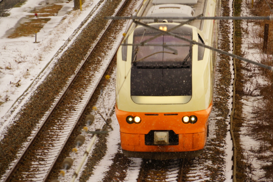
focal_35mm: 291
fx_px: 2206
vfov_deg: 4.7
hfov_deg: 7.1
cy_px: 91
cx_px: 136
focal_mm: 194
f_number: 6.3
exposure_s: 1/1000
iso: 640
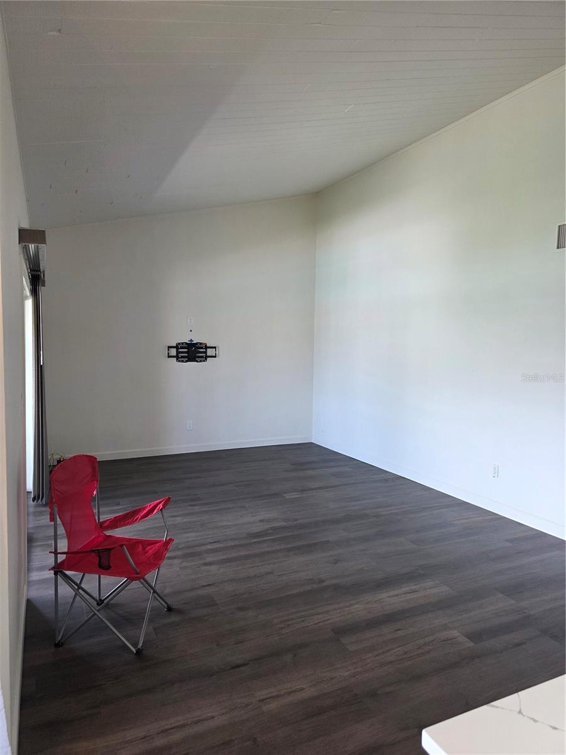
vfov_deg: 73.9
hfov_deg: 58.9
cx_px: 283
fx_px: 501
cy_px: 378
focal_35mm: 23
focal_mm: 6.3
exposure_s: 1/120
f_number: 1.7
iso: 200
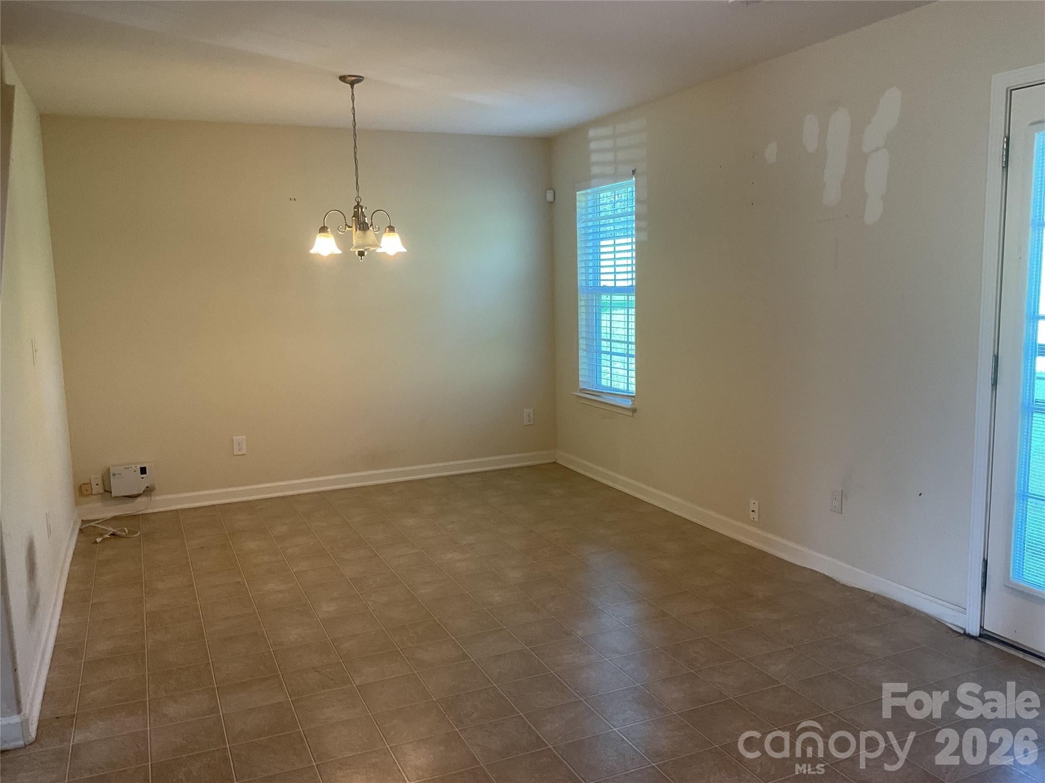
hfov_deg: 61.7
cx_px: 522
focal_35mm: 29
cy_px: 392
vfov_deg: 48.2
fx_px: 875
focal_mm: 3
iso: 80
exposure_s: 1/60
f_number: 1.8
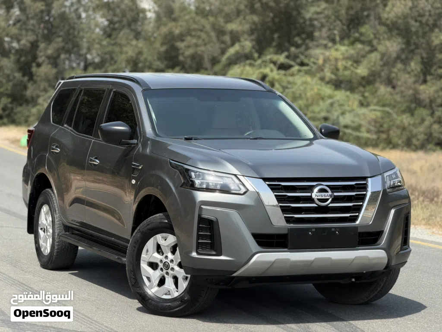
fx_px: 1277
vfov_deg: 14.8
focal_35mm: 100
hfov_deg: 19.6
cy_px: 166
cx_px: 221
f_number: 2.8
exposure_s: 1/638
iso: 32
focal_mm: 16.89
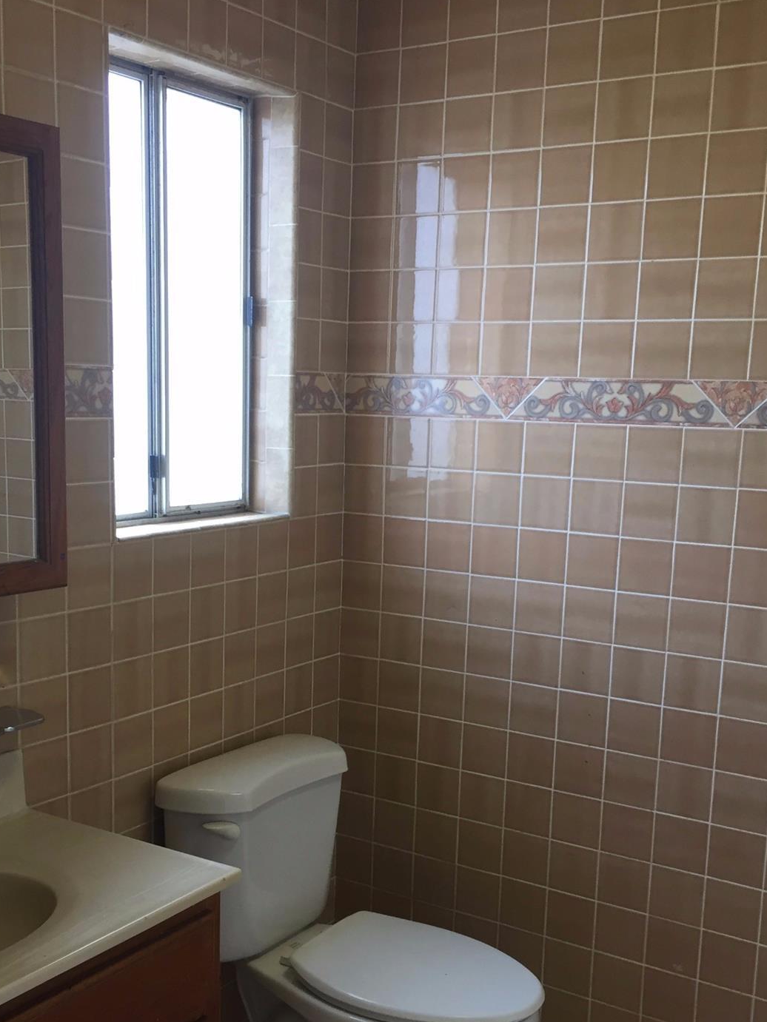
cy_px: 618
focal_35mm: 42
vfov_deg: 44.5
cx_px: 307
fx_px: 1241
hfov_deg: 34.2
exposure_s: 1/30
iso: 64
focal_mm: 4.15
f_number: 2.2
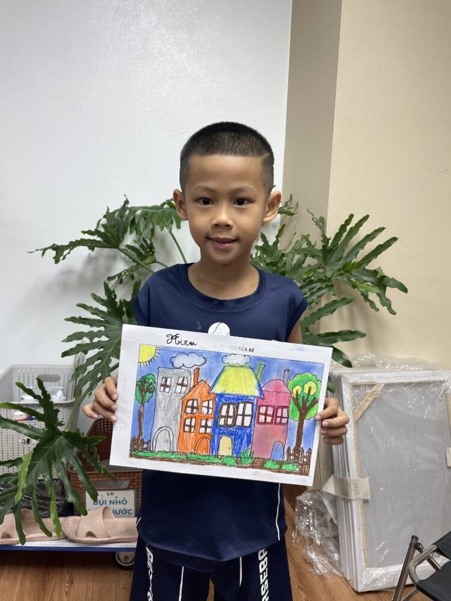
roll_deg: -2.0
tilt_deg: -7.2
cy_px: 300
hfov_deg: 53.1
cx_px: 226
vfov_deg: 67.3
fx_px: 452
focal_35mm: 26
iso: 80
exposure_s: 1/100
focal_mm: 4.2
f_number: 1.6
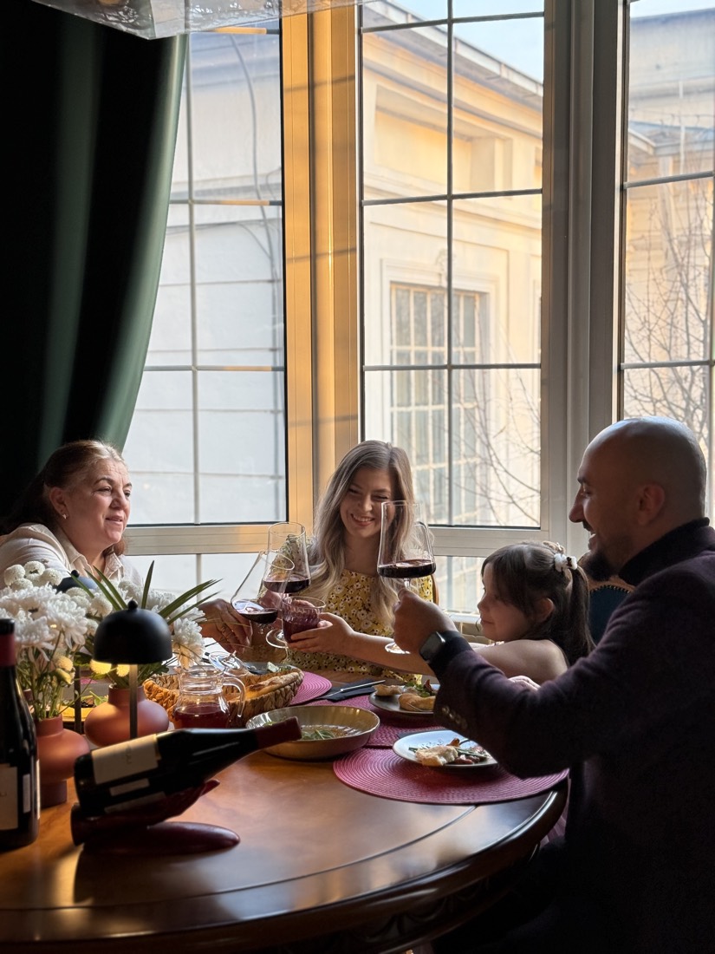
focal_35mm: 48
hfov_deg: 30.3
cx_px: 358
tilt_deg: -3.4
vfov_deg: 39.7
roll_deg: -0.2
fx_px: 1322
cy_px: 477
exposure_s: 1/105
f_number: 1.78
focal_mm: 6.76
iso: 100
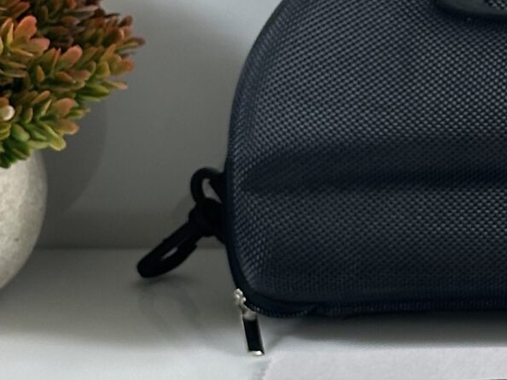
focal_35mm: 207
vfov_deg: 7.2
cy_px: 201
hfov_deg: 9.4
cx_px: 703
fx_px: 3031
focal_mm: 6.86
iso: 64
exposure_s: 1/100
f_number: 1.78
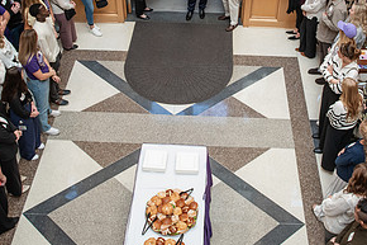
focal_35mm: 48
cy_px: 30
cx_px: 206
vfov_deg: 27.2
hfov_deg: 41.1
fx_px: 489
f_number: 3.2
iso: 1250
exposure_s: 1/250
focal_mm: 24
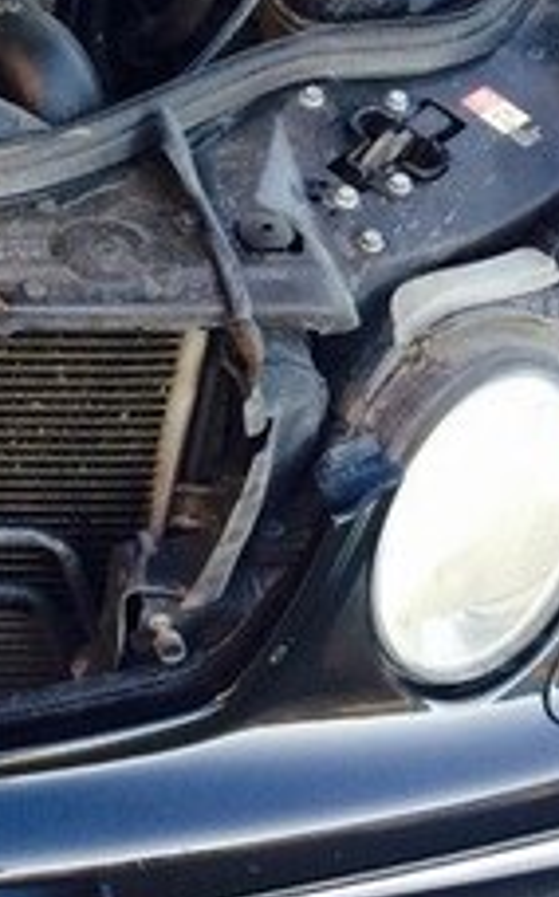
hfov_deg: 13.2
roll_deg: -0.8
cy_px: 155
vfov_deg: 22.9
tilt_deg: -36.8
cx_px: -437
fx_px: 2175
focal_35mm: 89
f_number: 2.2
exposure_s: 1/33
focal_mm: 4.15
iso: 32
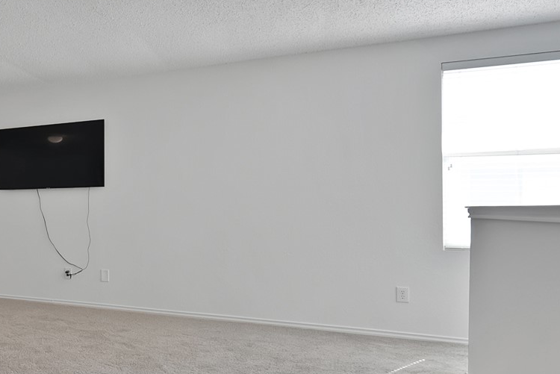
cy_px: 213
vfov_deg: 41.1
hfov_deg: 44.1
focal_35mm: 32
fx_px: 498
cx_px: -64
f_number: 9
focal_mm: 12
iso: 640
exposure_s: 1/3
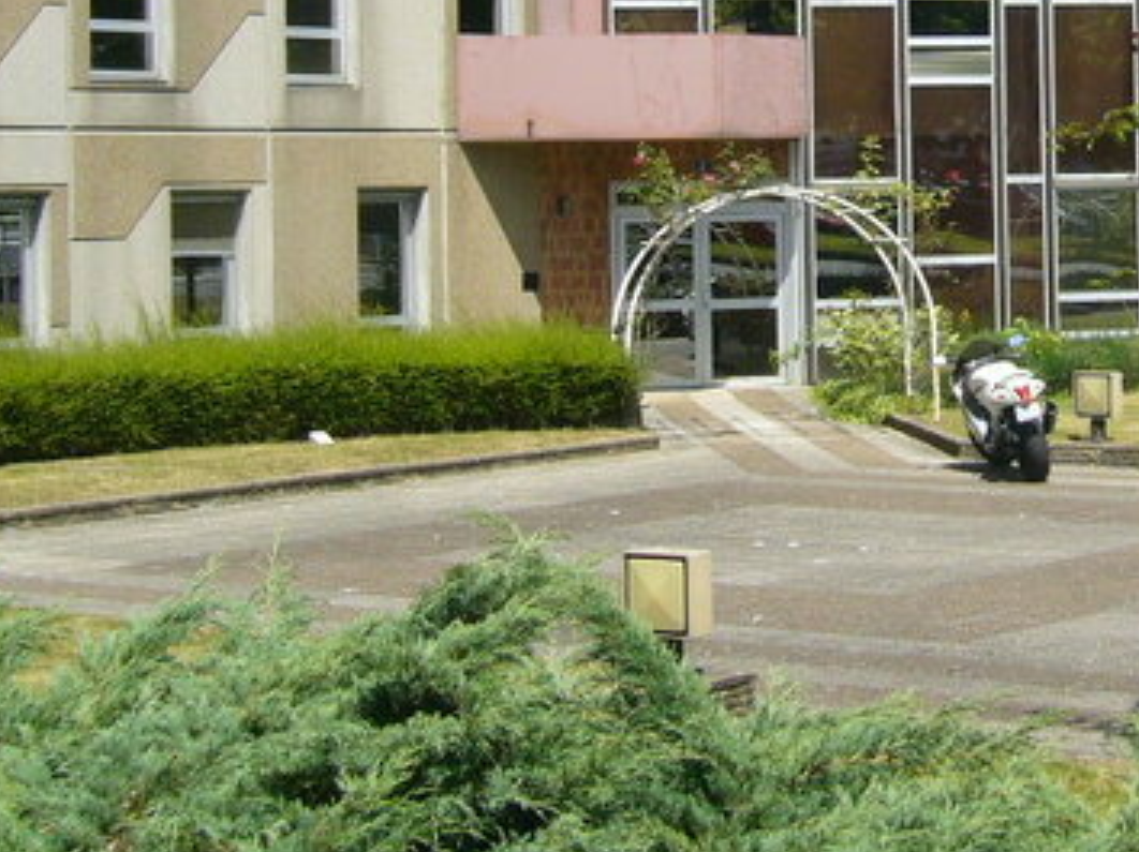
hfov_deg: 20.2
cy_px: 39
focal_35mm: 95
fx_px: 3124
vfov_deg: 15.3
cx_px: 1046
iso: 80
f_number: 5.6
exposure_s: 1/320
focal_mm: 5.8
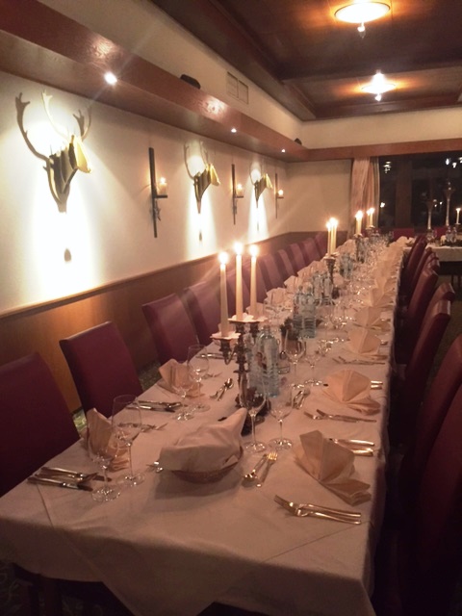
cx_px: 231
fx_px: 516
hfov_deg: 48.2
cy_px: 308
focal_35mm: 29
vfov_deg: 61.7
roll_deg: +2.2
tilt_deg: -9.7
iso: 250
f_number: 2.2
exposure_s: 1/17
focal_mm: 4.15
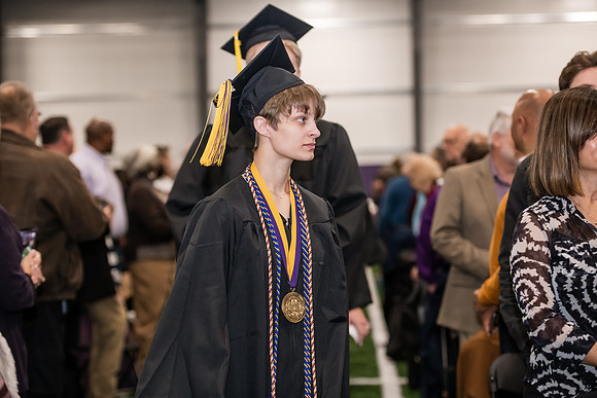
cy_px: 199
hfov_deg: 21.5
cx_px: 298
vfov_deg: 14.4
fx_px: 1576
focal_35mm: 95
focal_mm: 95
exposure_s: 1/200
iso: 2000
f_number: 3.2
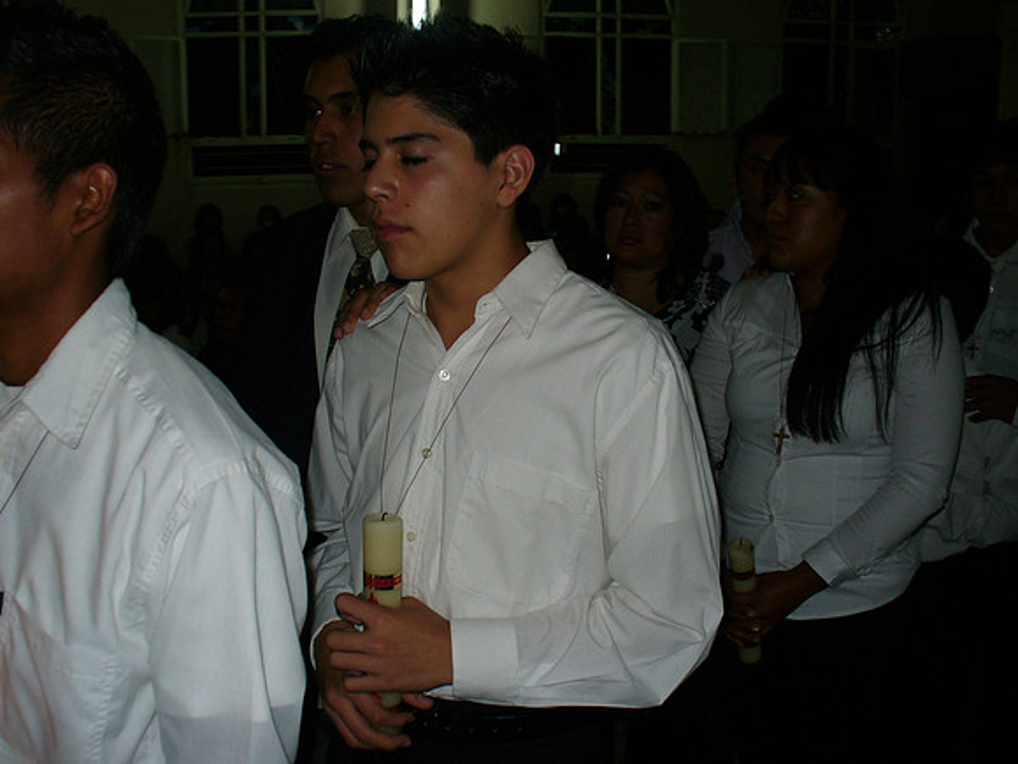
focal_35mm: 37
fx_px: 1088
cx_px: 509
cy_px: 382
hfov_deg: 50.1
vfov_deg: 38.7
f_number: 2.8
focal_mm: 6.1
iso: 100
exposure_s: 1/30
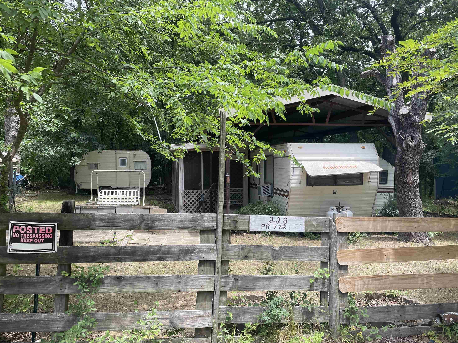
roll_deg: +1.5
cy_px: 174
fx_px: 357
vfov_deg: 51.4
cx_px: 229
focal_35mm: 27
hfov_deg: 65.3
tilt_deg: -1.2
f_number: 1.6
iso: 32
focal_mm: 4.2
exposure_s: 1/626
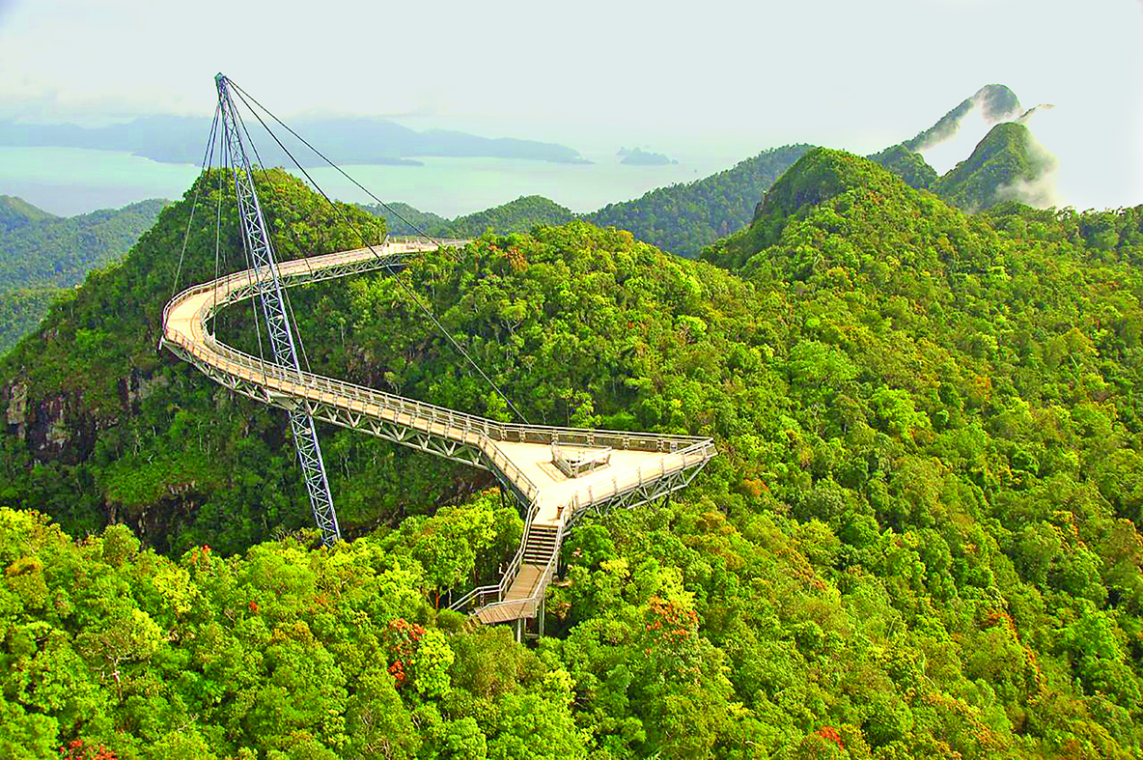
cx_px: 572
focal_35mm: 33
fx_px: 1047
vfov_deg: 39.9
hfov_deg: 57.3
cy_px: 380
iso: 400
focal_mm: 22
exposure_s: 1/125
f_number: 9
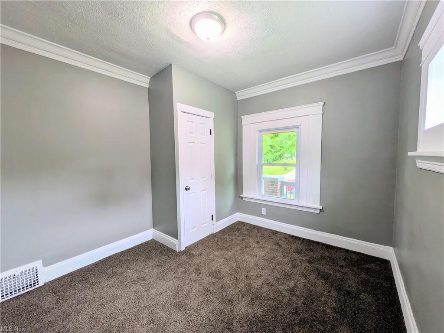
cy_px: 166
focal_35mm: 14
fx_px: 180
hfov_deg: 102.1
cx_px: 222
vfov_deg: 85.7
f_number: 2.2
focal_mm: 1.85
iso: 52
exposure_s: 1/30
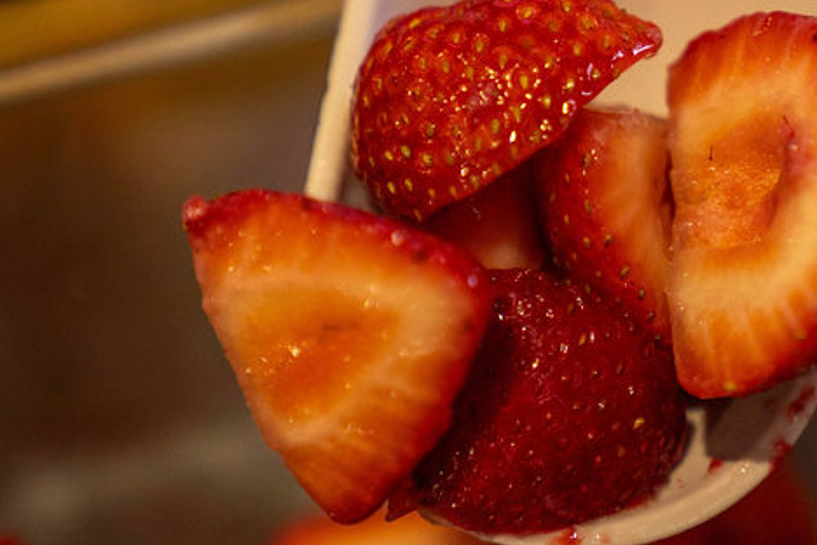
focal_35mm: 153
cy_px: 97
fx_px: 3472
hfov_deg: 13.4
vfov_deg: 8.9
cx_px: 534
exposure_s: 1/400
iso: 500
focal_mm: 70
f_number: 2.8
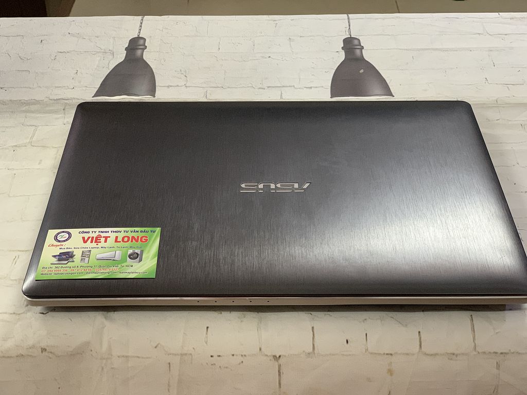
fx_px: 792
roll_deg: -0.6
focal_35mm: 52
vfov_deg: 28.0
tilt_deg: -40.4
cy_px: 198
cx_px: 264
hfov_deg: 36.8
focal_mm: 6
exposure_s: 1/50
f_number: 2.4
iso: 250
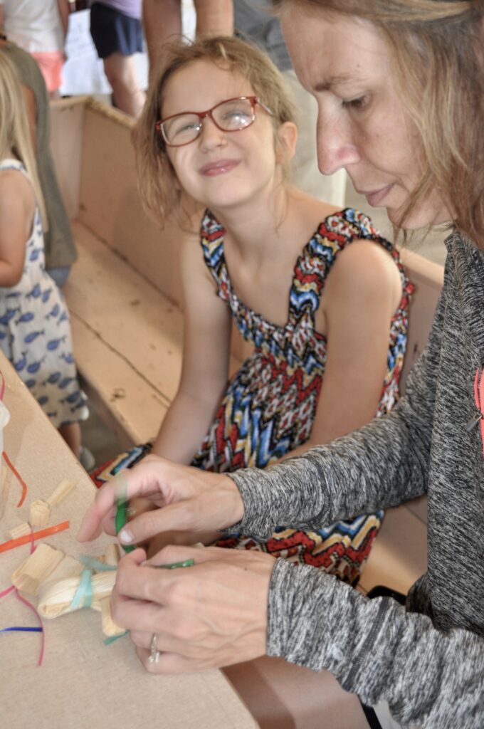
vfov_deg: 43.7
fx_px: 910
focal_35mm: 45
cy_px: 364
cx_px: 242
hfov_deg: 29.8
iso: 800
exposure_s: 1/15
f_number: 4.5
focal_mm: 30
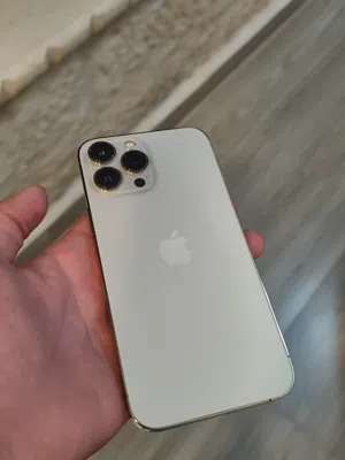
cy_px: 230
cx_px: 172
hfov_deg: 40.7
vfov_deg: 52.6
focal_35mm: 35
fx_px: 465
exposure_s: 1/50
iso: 1250
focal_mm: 6.14
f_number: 1.65
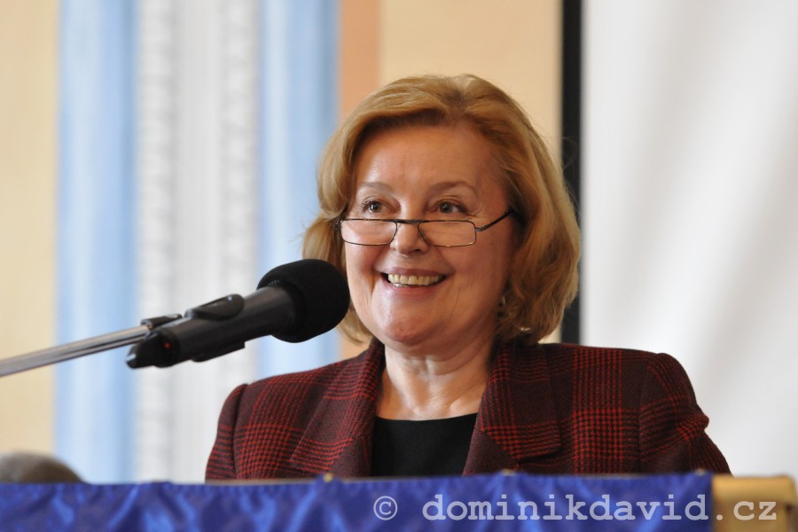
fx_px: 2660
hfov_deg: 17.1
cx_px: 399
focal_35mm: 120
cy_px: 266
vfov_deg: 11.4
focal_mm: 120
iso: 6400
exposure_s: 1/160
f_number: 3.2
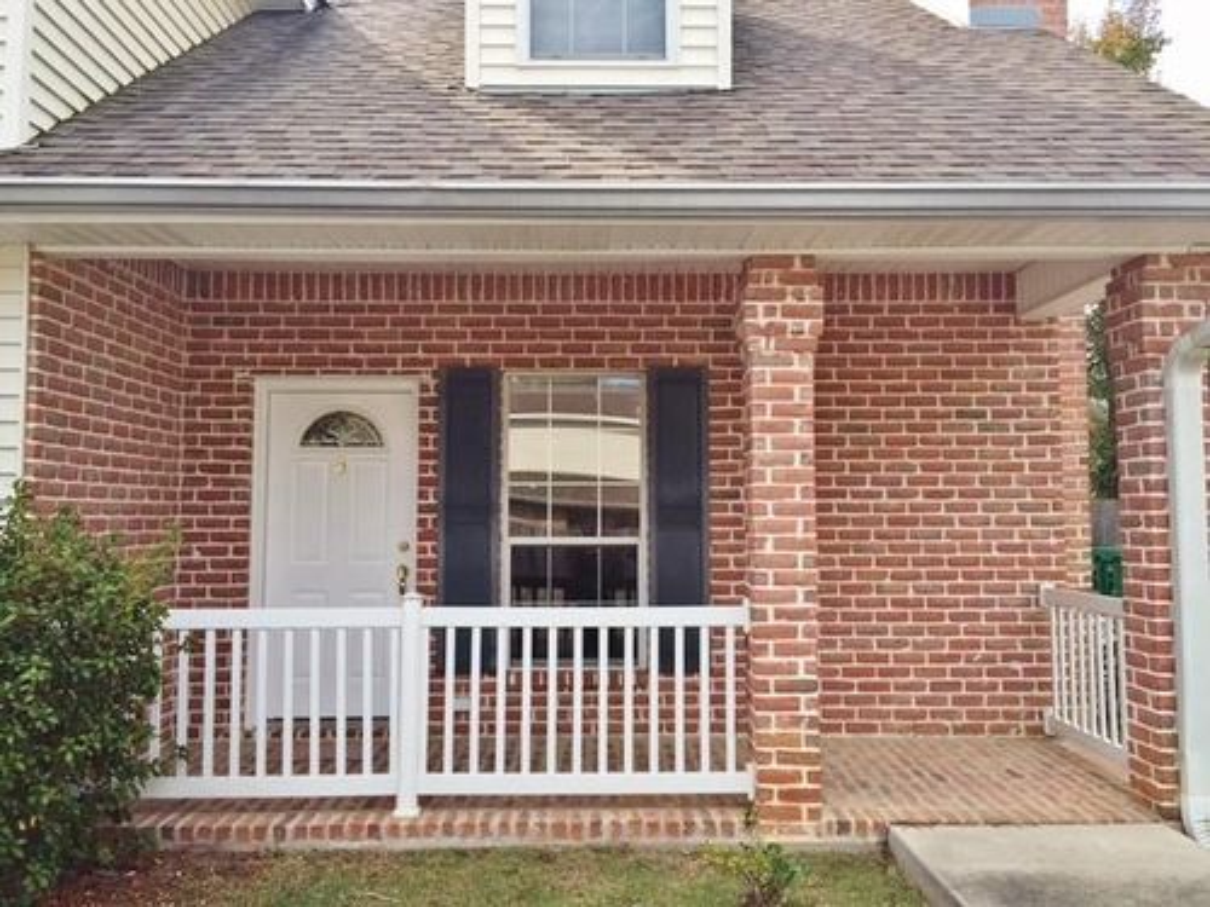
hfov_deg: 61.7
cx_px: 605
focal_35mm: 29
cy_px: 454
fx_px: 1014
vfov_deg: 48.2
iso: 32
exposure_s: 1/638
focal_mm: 4.15
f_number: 2.2
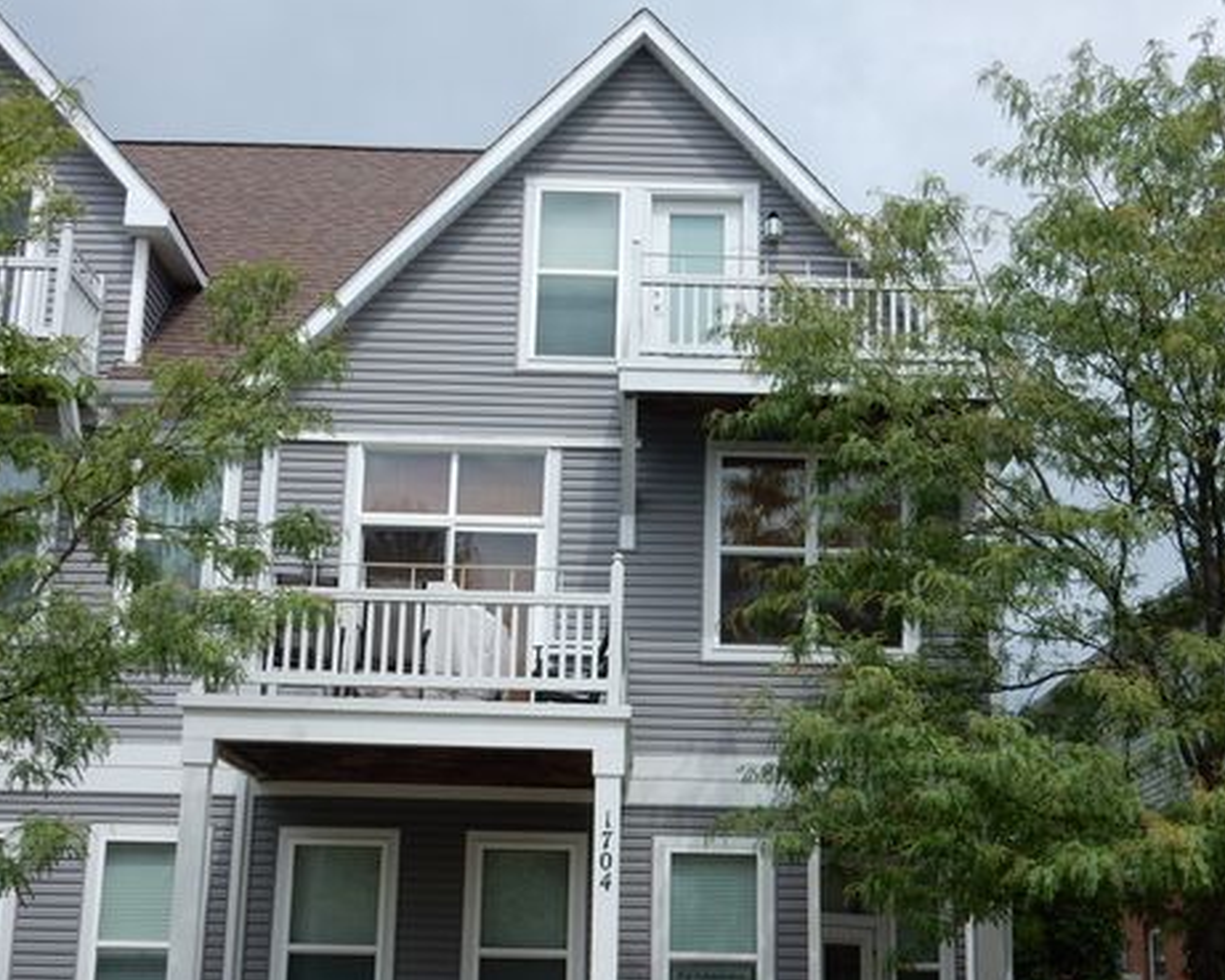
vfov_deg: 28.1
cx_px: 656
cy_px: 493
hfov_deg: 34.7
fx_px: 1958
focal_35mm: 54
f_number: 4.5
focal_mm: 9
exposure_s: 1/800
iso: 125
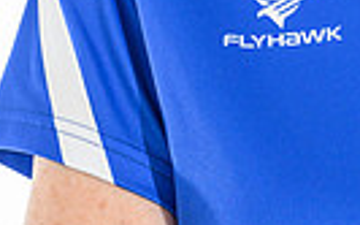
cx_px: 547
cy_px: -320
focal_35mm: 803
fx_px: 7875
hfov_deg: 2.6
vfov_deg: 1.6
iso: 320
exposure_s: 1/160
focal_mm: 155
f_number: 5
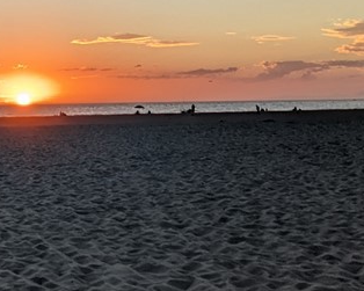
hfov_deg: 22.0
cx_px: 79
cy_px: 23
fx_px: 926
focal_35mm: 86
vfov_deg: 17.6
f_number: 1.73
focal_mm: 4.38
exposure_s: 1/1232
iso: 50
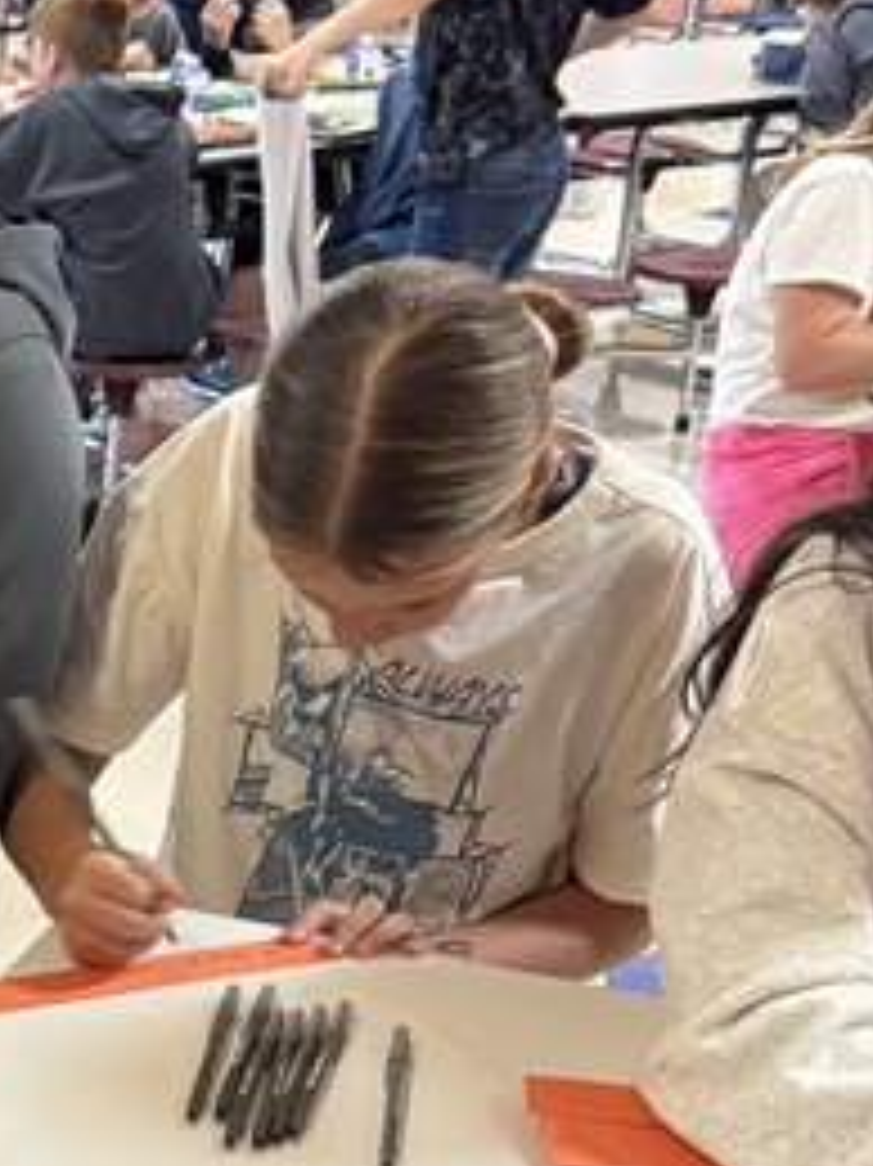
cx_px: -342
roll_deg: -2.2
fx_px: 3197
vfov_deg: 20.3
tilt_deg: -23.3
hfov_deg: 14.7
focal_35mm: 95
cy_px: 1022
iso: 400
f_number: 1.78
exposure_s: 1/60
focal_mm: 6.76
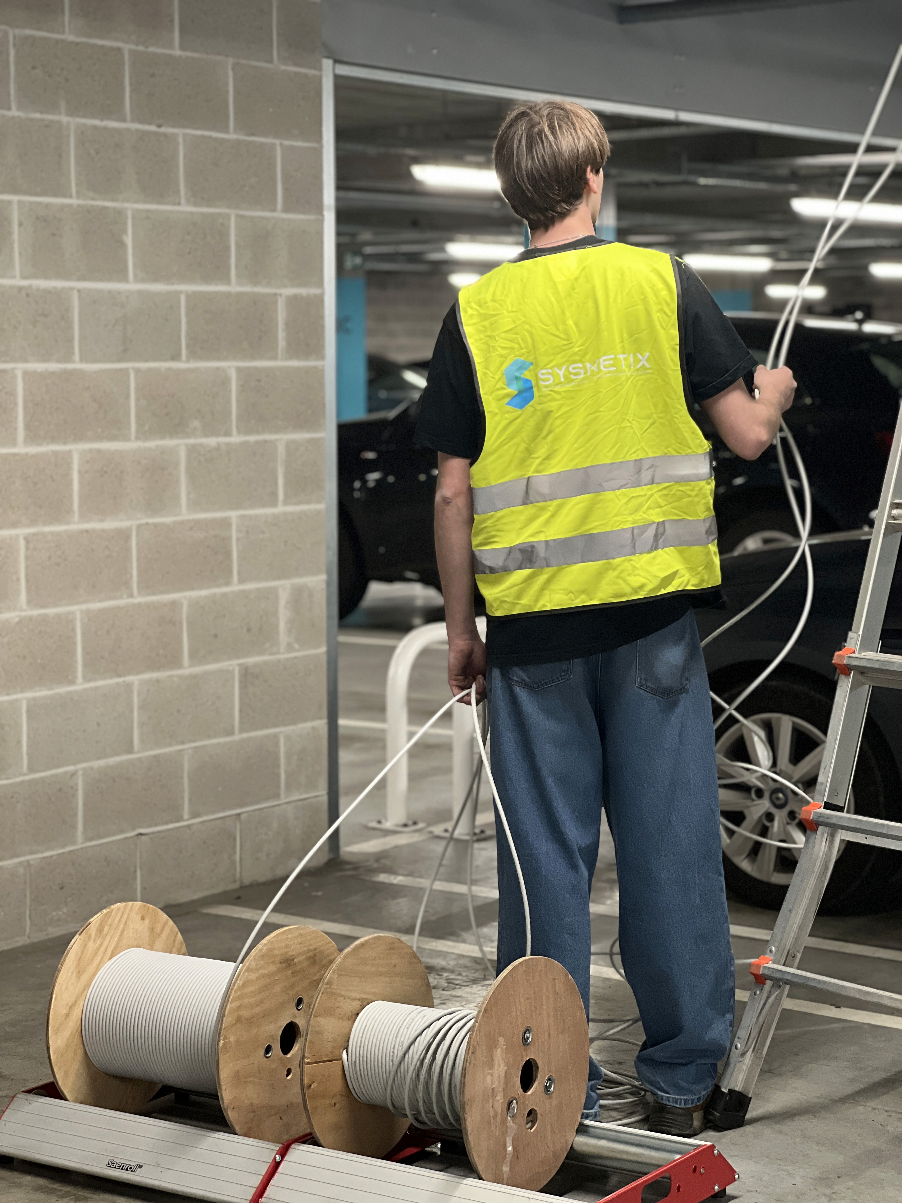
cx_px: 451
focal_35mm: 77
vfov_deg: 25.3
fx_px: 2675
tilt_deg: -4.2
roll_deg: -0.1
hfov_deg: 19.1
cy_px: 602
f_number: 2.8
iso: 320
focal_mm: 9
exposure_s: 1/33
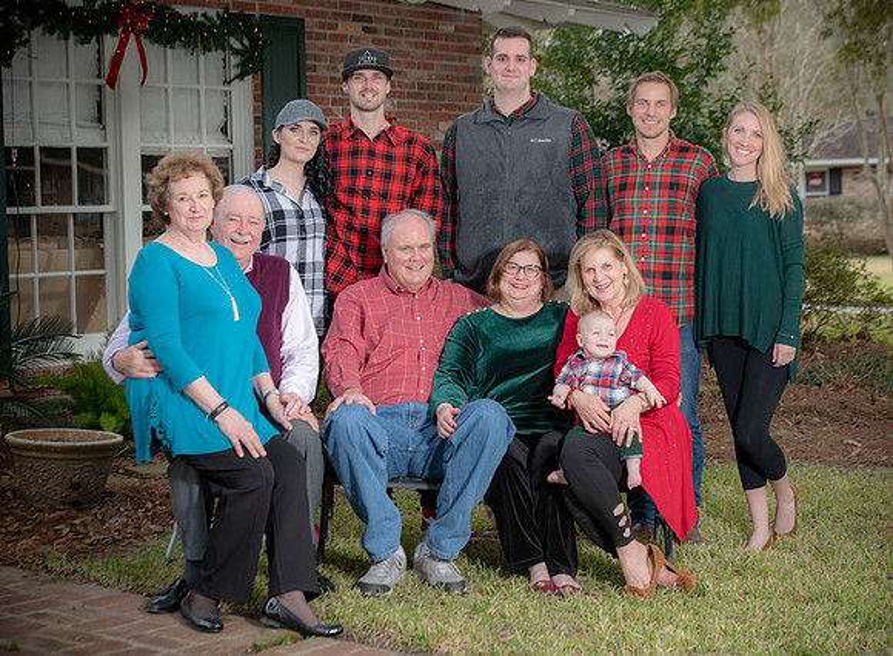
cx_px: 490
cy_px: 328
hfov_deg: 26.3
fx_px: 1912
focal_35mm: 75
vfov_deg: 19.5
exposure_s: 1/250
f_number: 5.6
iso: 320
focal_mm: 70
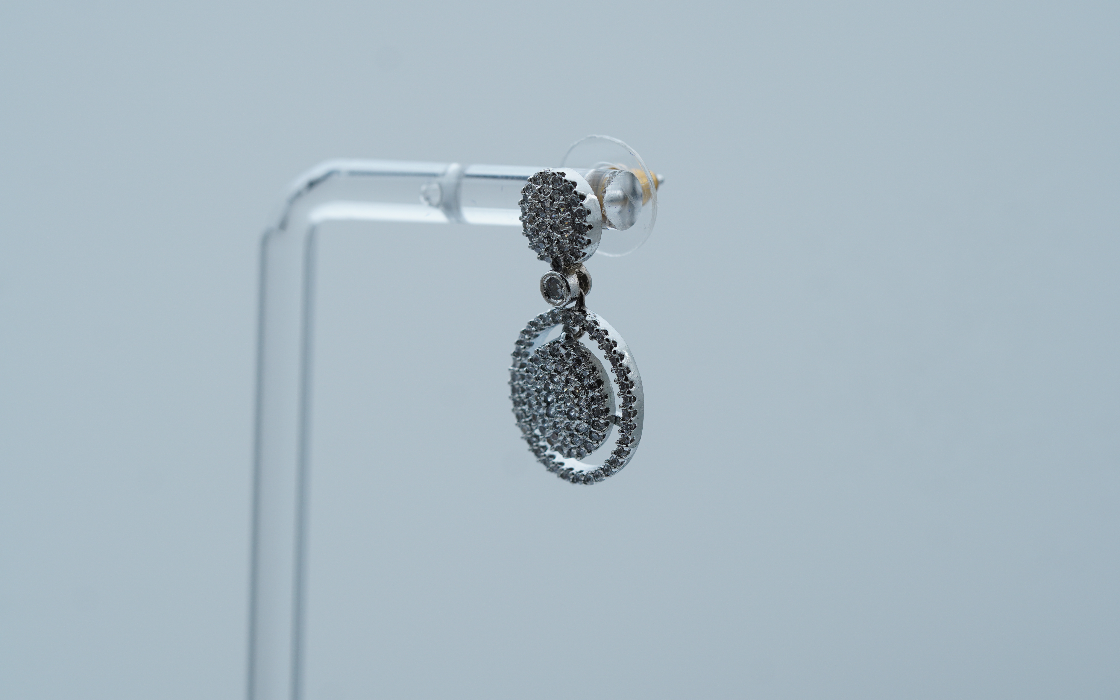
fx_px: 4212
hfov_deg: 15.1
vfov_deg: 9.5
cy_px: 366
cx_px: 561
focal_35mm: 138
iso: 160
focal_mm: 90
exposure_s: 1/80
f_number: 5.6
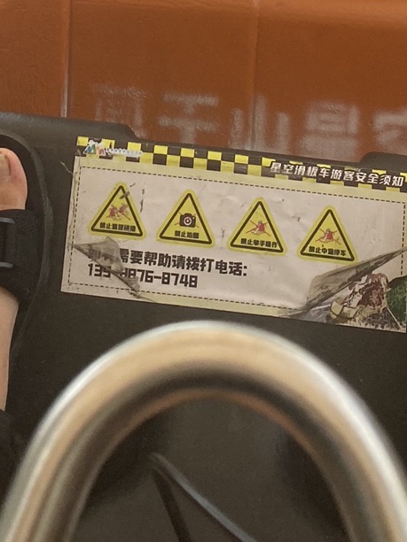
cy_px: -197
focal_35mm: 85
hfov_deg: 17.2
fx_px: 1333
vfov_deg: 20.6
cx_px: 90
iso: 32
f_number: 1.8
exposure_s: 1/1258
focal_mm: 4.25
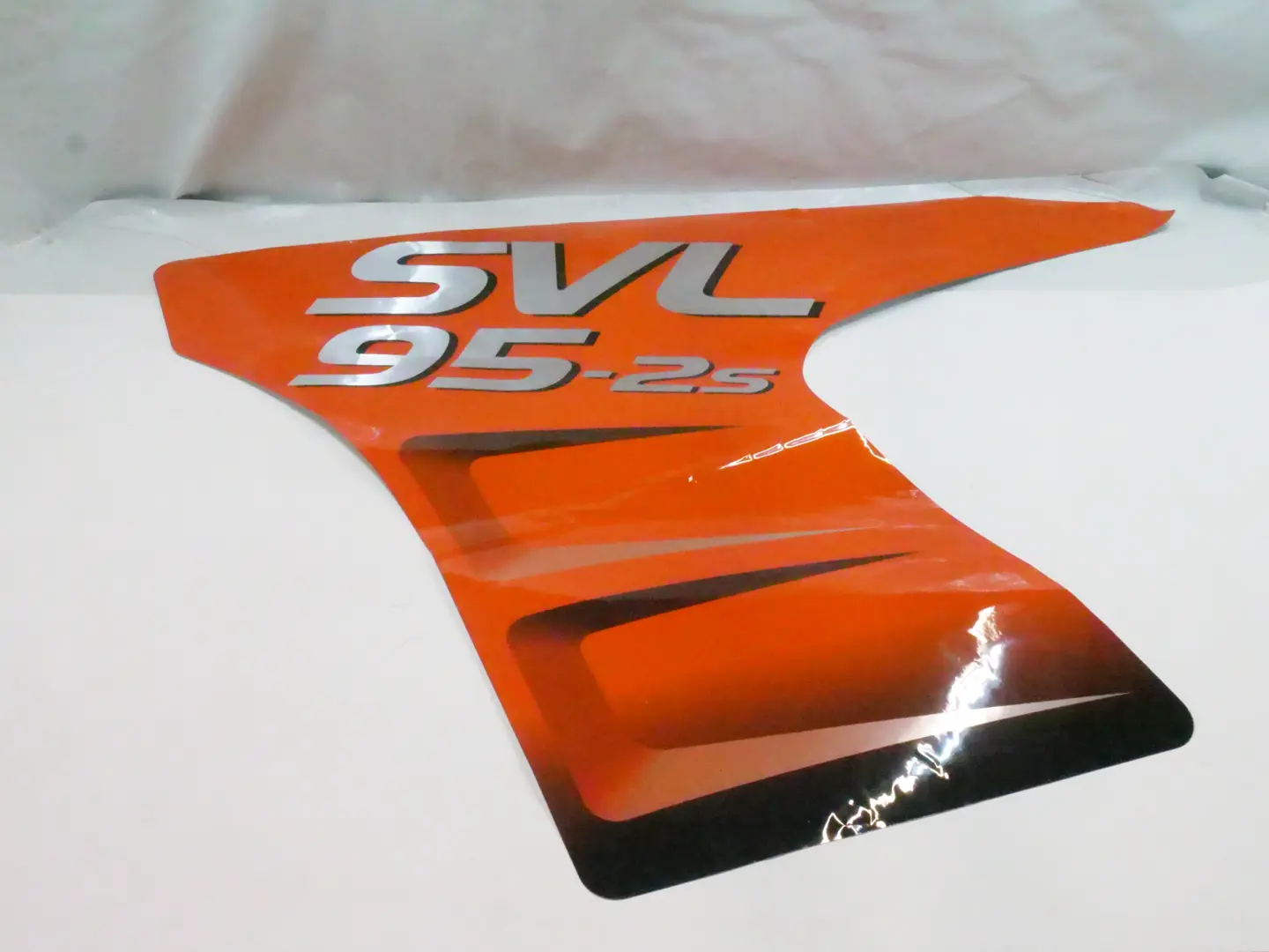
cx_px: 634
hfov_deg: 49.0
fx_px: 1393
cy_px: 476
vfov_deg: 37.7
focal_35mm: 38
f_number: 22
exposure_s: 1/250
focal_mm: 19
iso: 25600
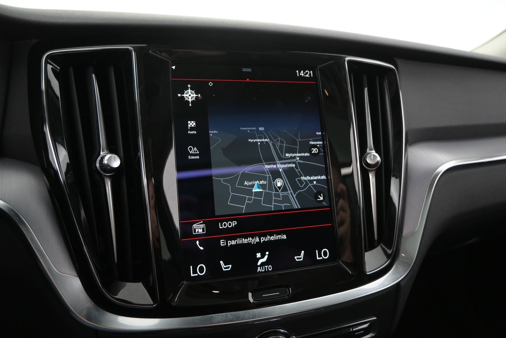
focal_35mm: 26
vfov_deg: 50.4
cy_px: 169
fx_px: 358
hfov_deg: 70.4
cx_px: 253
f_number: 3.5
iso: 2500
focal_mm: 17
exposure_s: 1/40
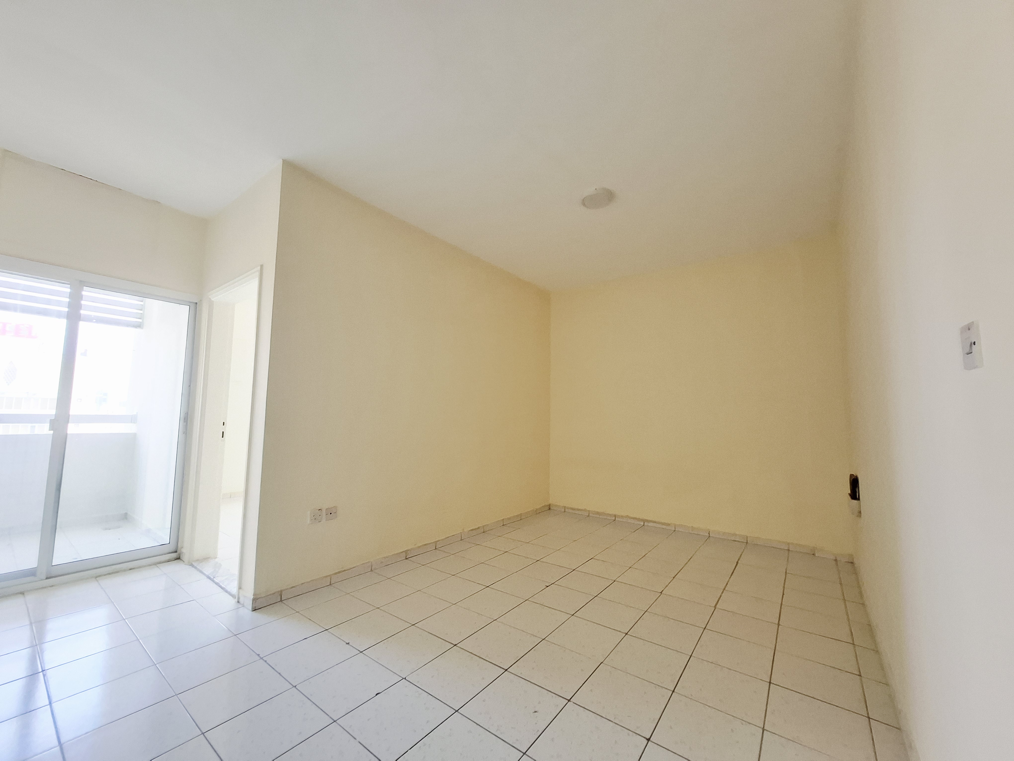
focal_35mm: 13
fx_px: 381
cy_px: 380
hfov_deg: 106.2
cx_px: 507
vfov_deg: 89.9
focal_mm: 1.74
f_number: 2.2
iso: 160
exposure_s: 1/25
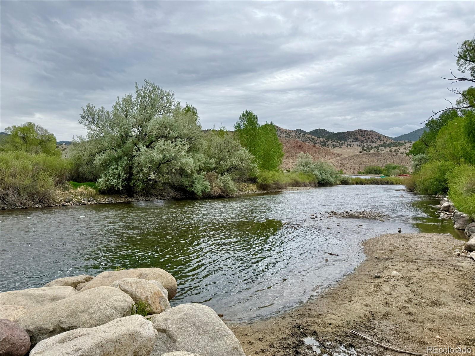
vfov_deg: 56.8
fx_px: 329
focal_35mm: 24
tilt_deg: -0.7
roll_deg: +0.2
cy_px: 178
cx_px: 238
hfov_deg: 71.6
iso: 80
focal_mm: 6.76
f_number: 1.78
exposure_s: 1/4167
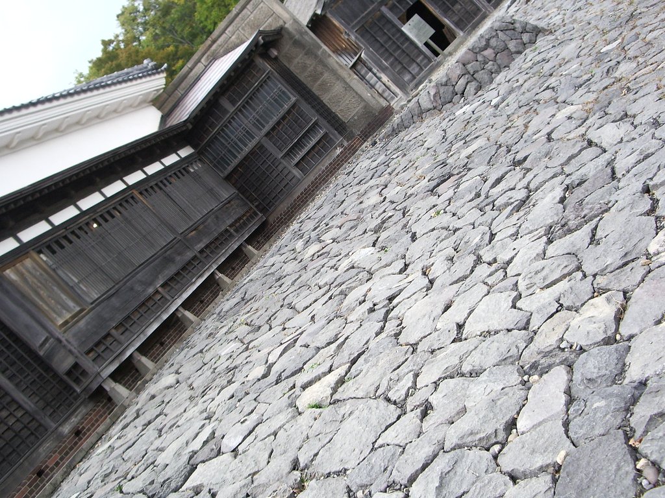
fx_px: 788
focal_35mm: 41
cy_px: 249
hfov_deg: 45.8
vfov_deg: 35.1
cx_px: 332
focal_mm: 6.8
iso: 100
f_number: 2.8
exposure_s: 1/50
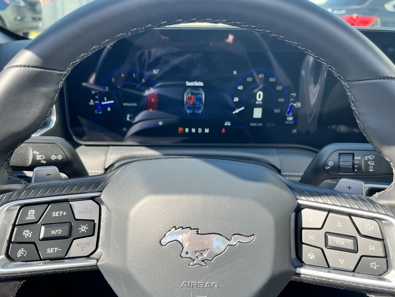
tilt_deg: -23.6
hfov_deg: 59.9
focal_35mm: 30
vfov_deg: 46.7
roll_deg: -3.1
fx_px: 342
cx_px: 180
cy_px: 165
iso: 50
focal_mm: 5.1
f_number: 1.6
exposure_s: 1/483
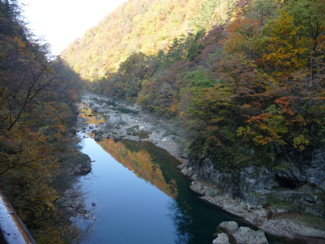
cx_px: 162
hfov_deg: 63.4
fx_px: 263
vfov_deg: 49.7
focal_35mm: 28
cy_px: 122
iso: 100
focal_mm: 4.7
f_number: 3.3
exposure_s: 1/80
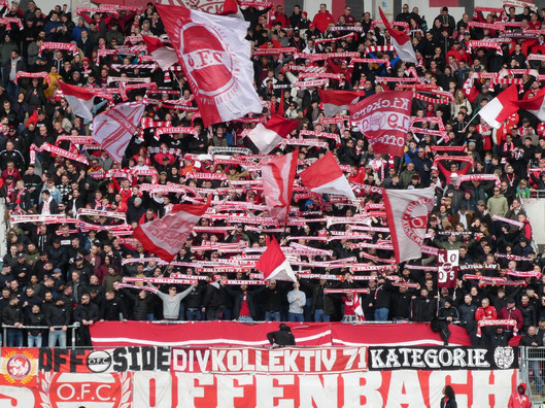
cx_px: 272
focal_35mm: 224
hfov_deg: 8.8
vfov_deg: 6.6
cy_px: 198
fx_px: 3524
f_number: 5.6
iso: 80
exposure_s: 1/100
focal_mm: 33.2
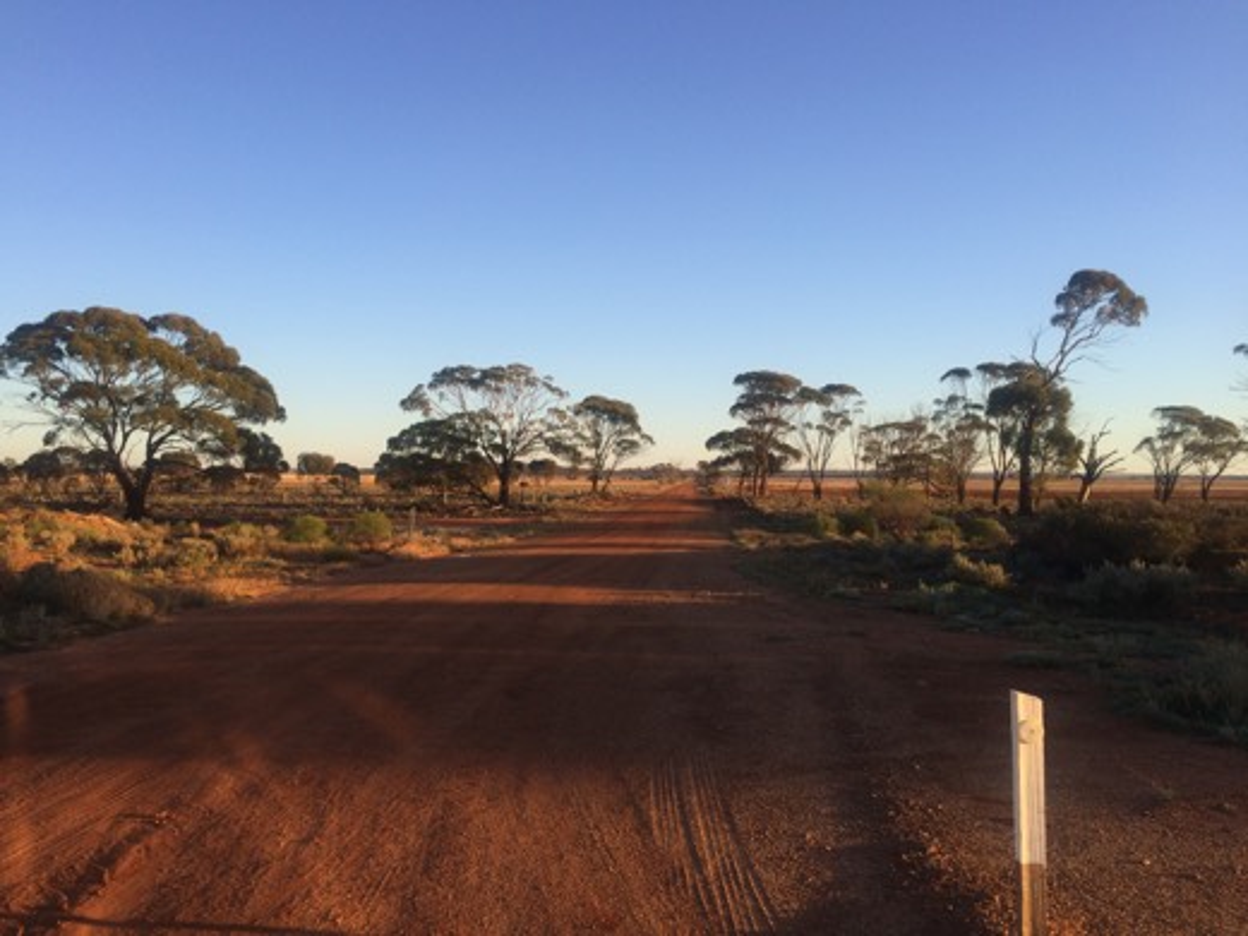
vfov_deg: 48.2
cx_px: 624
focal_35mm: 29
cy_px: 468
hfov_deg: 61.7
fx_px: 1046
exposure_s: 1/586
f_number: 2.2
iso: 32
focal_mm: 4.15
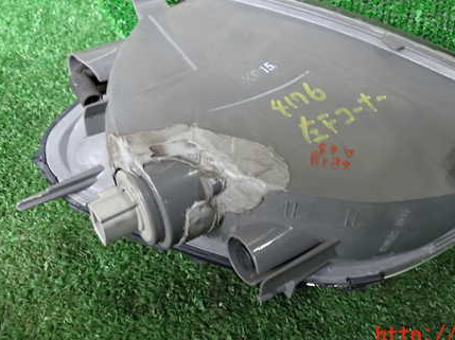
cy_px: 111
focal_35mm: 42
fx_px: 552
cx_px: 297
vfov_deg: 34.0
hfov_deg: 44.3
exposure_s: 1/30
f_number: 2.3
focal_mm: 5.4
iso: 200
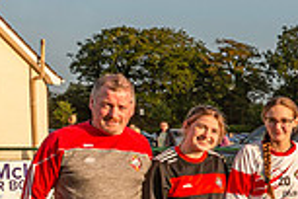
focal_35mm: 114
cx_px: 572
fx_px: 944
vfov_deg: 11.8
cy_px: 231
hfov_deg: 15.0
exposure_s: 1/100
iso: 140
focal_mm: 26
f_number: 8
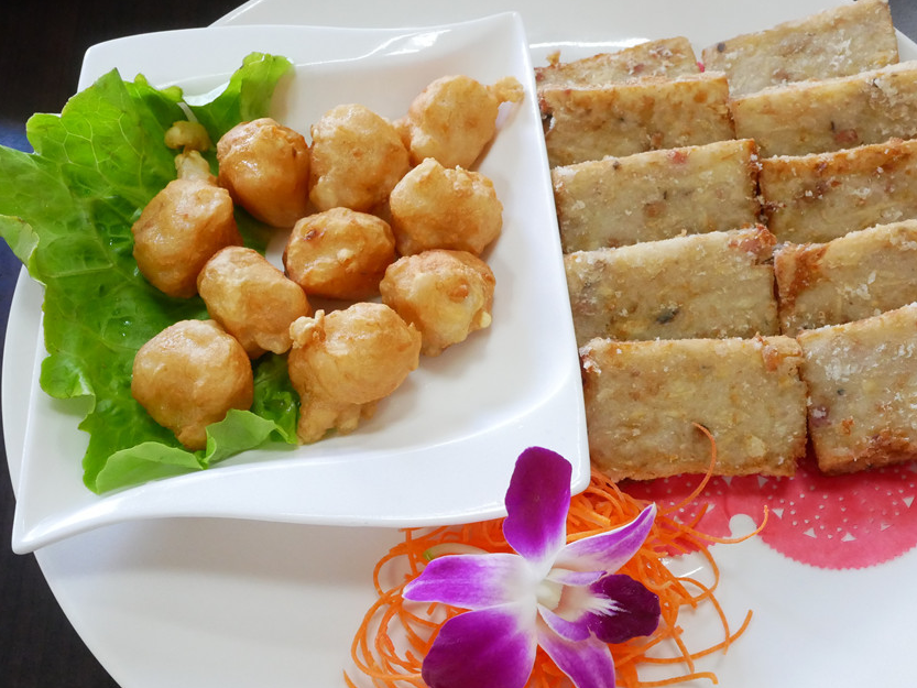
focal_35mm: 36
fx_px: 954
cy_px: 391
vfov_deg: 39.6
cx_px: 518
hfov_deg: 51.2
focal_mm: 15
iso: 3200
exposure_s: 1/60
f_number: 7.1
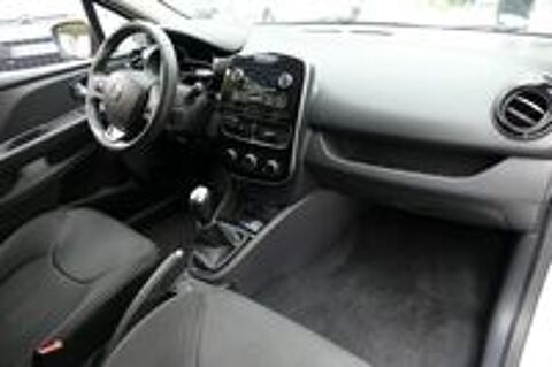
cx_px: 276
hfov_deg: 71.6
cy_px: 184
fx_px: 383
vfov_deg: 51.2
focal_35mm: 25
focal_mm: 9.12
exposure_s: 1/125
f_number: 2.8
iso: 125
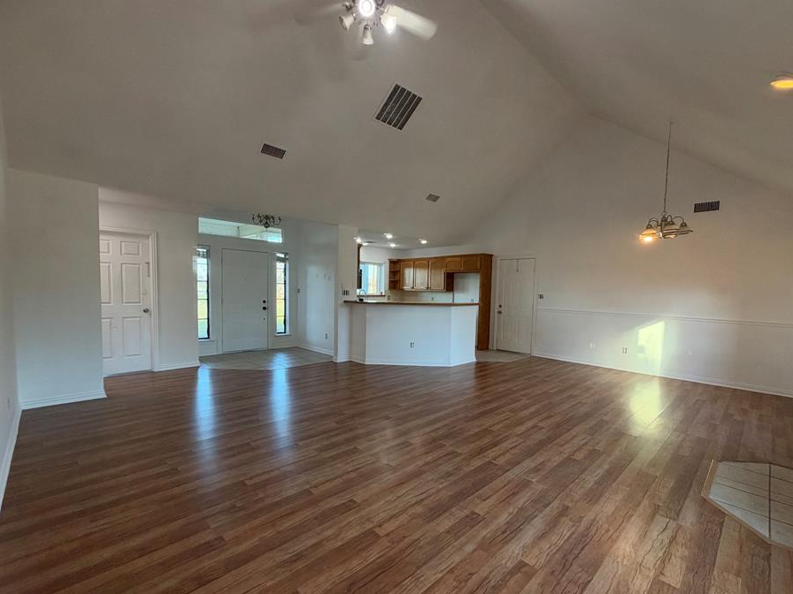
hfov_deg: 94.5
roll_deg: -1.2
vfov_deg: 78.1
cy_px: 311
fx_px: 367
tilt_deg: -3.7
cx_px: 395
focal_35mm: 16
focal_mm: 2.22
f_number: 2.2
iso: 200
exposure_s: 1/60
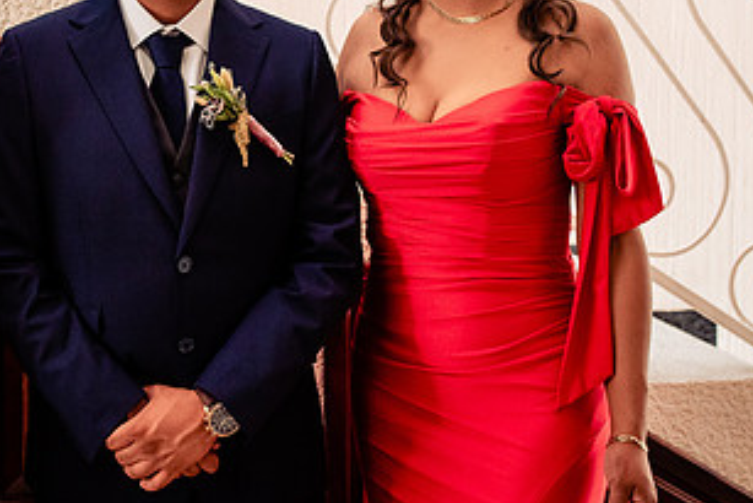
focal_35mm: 55
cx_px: 190
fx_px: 1151
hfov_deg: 35.4
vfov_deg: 24.2
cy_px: 96
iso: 1600
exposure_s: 1/80
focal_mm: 24
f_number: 3.2
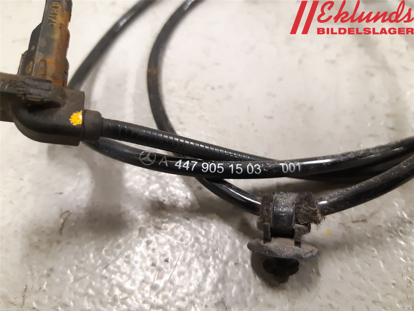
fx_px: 311
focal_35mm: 26
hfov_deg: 67.3
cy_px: 156
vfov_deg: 53.1
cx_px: 207
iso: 250
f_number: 1.7
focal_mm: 3.93
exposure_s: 1/33
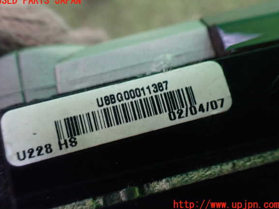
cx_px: 138
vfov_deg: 45.4
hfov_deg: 58.4
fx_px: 250
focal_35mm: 31
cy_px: 103
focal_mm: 5.4
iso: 800
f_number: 2.3
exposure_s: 1/30
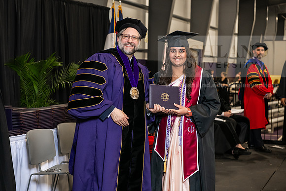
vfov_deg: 19.5
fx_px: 556
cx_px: 143
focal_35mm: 70
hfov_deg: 28.8
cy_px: 96
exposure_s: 1/200
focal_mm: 70
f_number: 5
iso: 2500
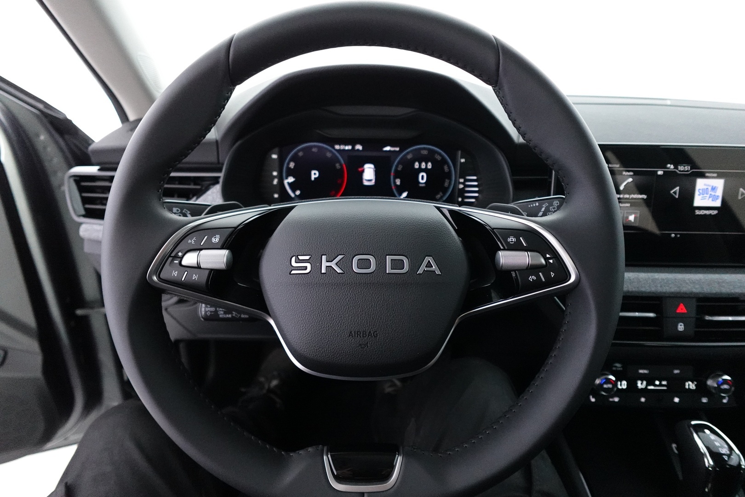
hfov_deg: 84.0
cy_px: 248
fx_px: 414
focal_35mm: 20
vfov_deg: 61.9
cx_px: 372
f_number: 2
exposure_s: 1/80
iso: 2500
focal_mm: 7.6
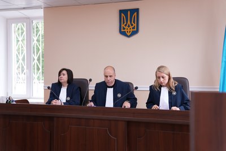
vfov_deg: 29.3
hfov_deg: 42.7
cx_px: 113
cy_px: 76
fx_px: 289
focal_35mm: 46
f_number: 2.8
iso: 320
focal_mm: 46
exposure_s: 1/100
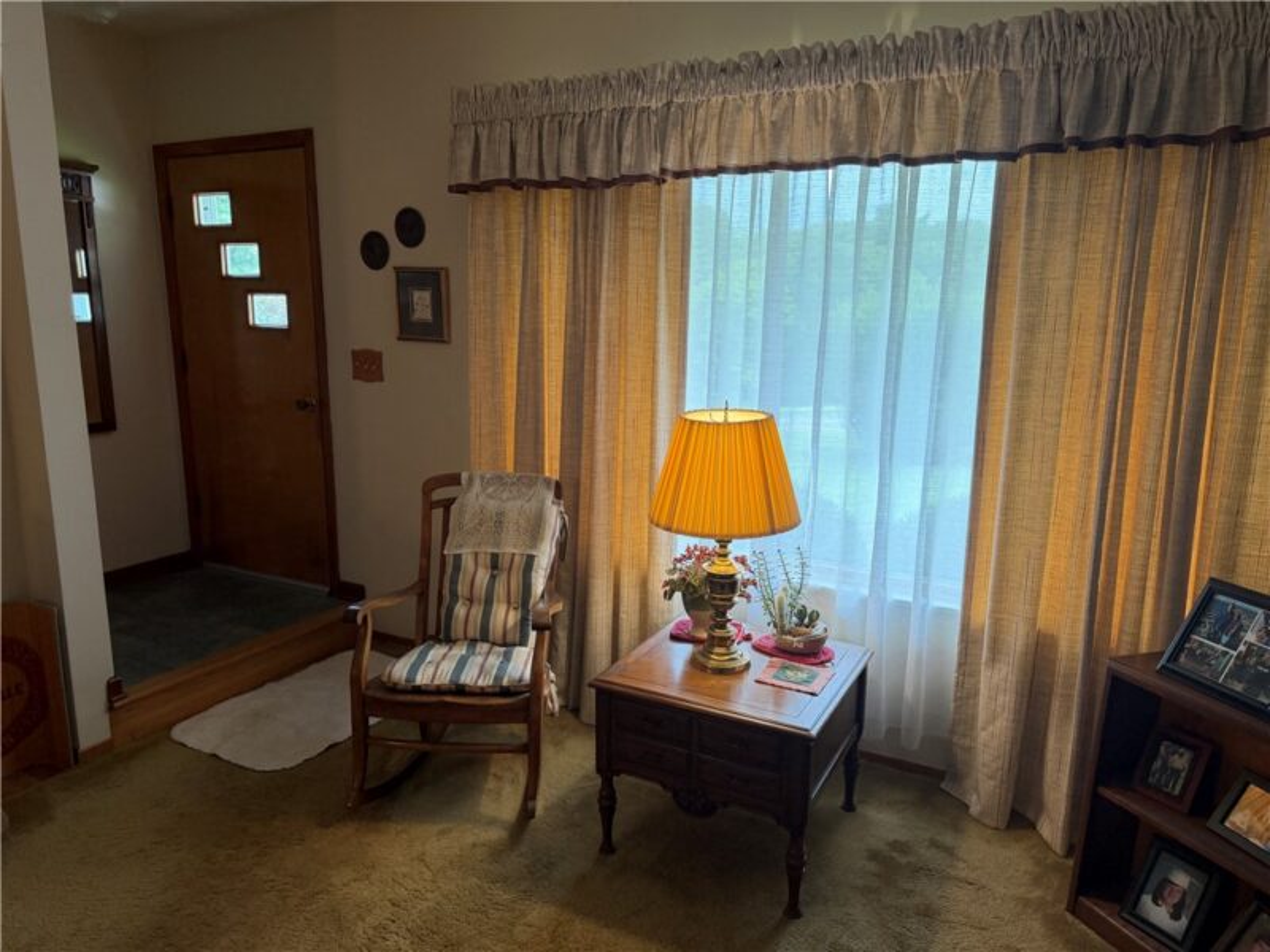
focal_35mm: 24
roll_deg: -1.2
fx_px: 881
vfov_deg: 56.8
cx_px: 635
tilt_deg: -11.1
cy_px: 476
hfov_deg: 71.6
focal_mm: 6.76
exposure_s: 1/120
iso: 160
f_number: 1.78
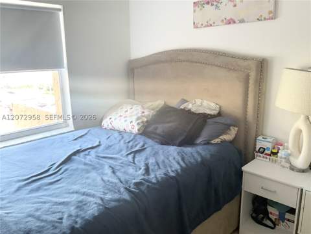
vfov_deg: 48.2
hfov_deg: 61.7
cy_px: 117
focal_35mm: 29
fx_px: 261
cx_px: 156
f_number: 1.8
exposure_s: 1/60
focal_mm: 3
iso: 100
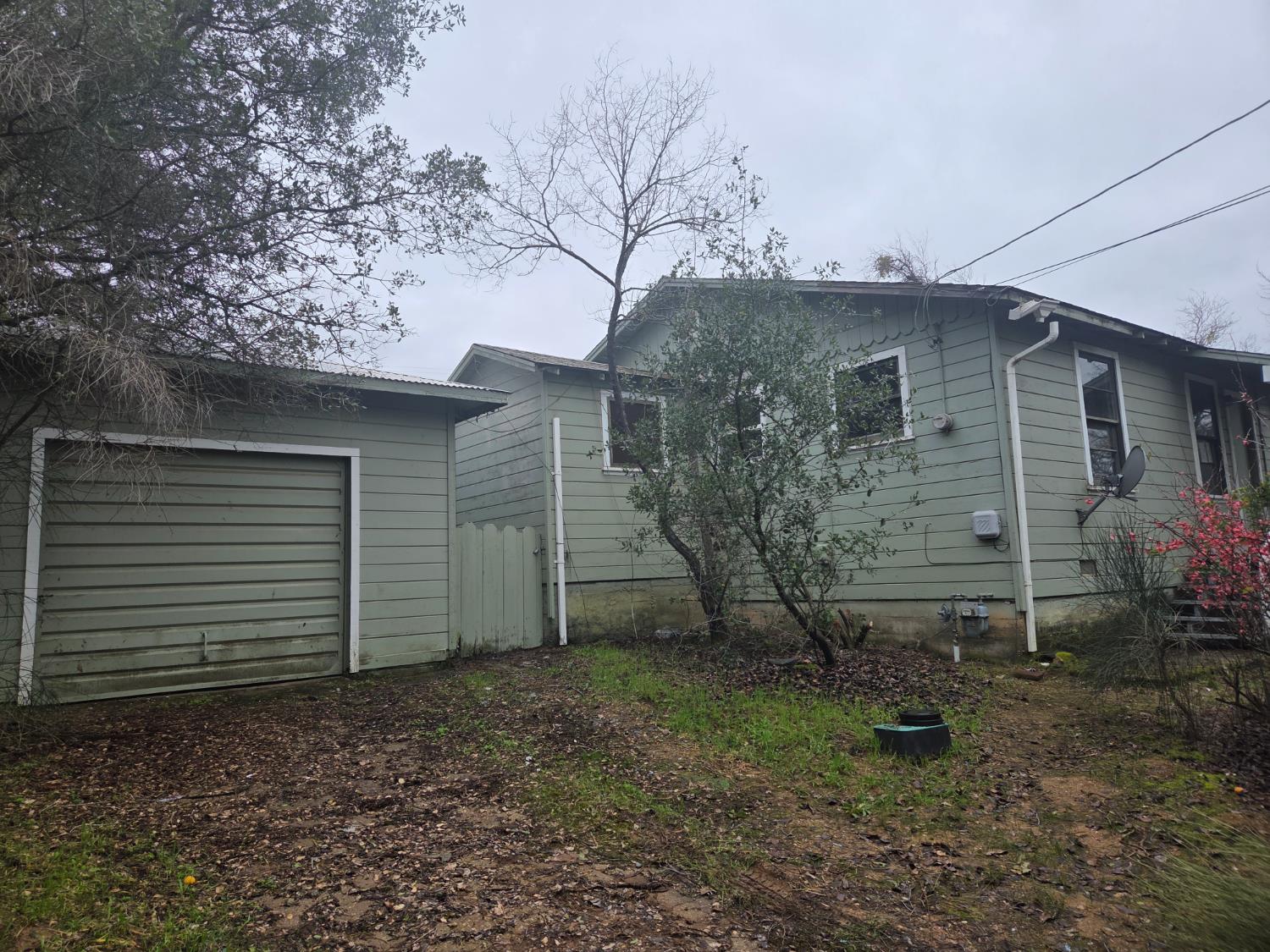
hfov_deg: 73.9
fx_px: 844
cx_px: 635
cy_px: 476
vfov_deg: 58.9
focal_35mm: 23
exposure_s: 1/1410
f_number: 1.8
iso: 80
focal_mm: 5.4
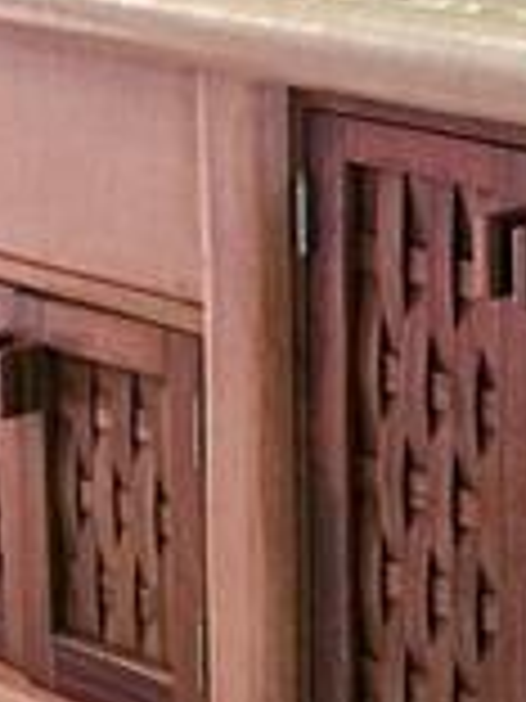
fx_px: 2289
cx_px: 949
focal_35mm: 113
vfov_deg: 16.7
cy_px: -130
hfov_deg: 12.0
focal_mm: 6.3
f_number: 1.7
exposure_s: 1/30
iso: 500
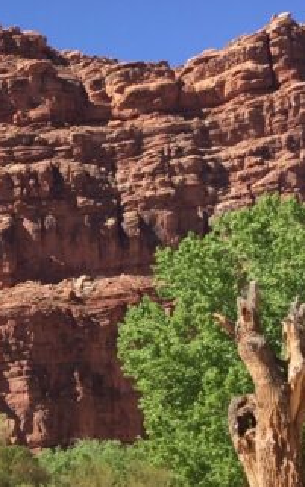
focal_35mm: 98
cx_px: -234
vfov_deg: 20.9
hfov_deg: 12.3
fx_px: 1302
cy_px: 399
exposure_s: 1/1130
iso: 32
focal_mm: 4.15
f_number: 2.2
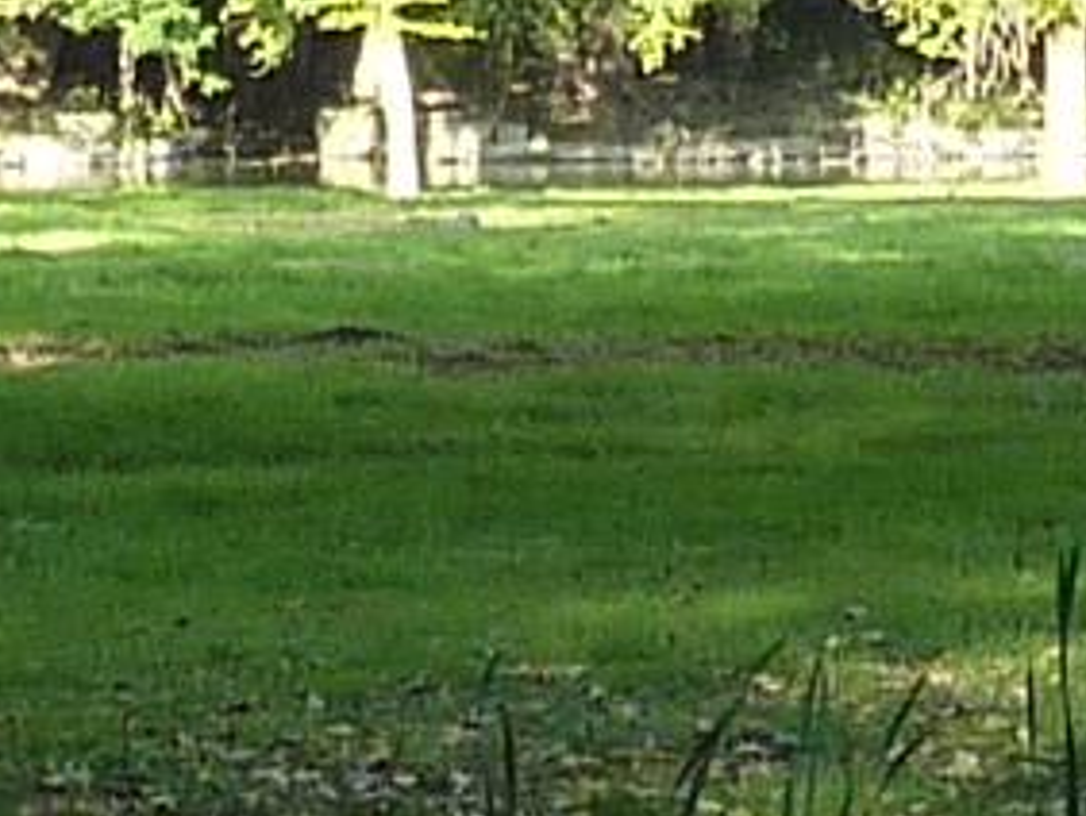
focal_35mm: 289
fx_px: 9074
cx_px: 551
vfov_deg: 5.2
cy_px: 547
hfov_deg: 6.8
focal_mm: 4.7
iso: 125
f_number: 3.4
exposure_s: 1/100
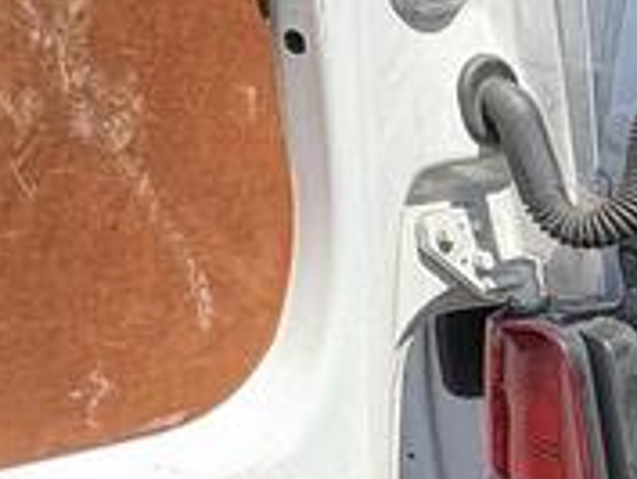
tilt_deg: -15.1
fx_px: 1307
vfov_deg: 20.7
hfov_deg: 17.1
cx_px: 1364
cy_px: 288
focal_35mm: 71
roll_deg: -4.1
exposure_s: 1/241
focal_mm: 2.22
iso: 64
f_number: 2.2
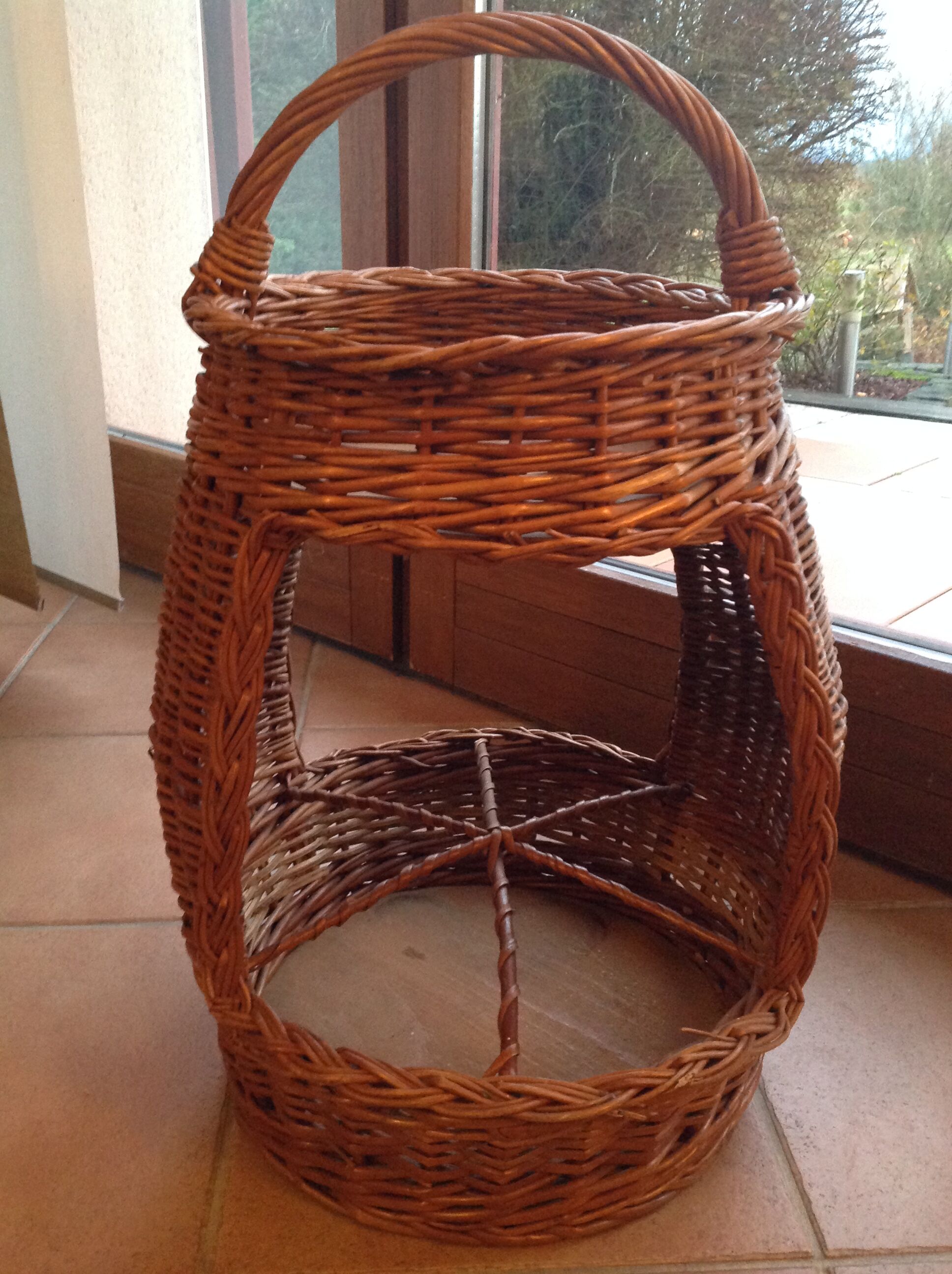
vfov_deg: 52.7
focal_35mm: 35
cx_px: 476
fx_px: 1287
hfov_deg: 40.6
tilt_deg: -22.5
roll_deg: -0.5
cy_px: 637
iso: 400
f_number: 2.4
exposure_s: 1/17
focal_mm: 4.28
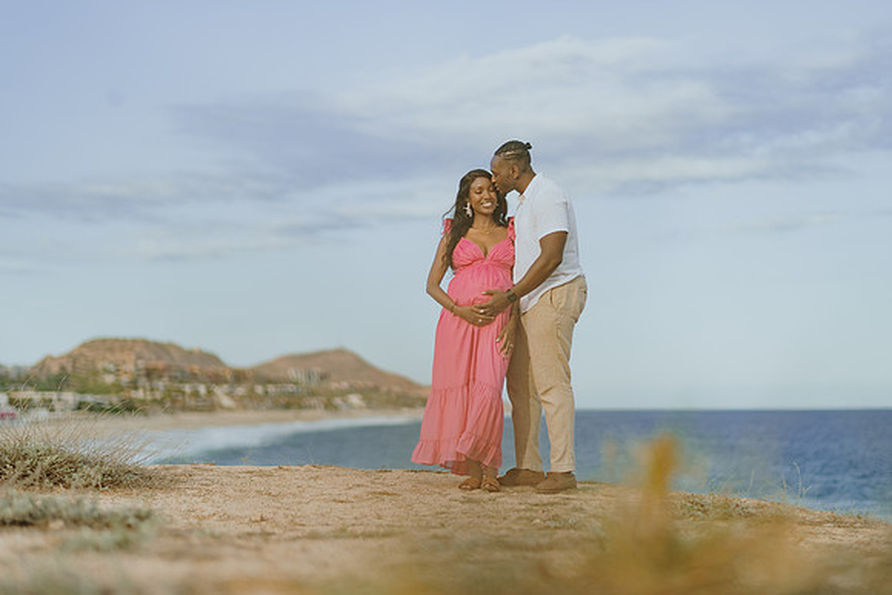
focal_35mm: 59
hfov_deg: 34.1
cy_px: 298
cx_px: 449
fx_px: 1452
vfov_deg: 23.2
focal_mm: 58
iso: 50
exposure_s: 1/2500
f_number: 1.4
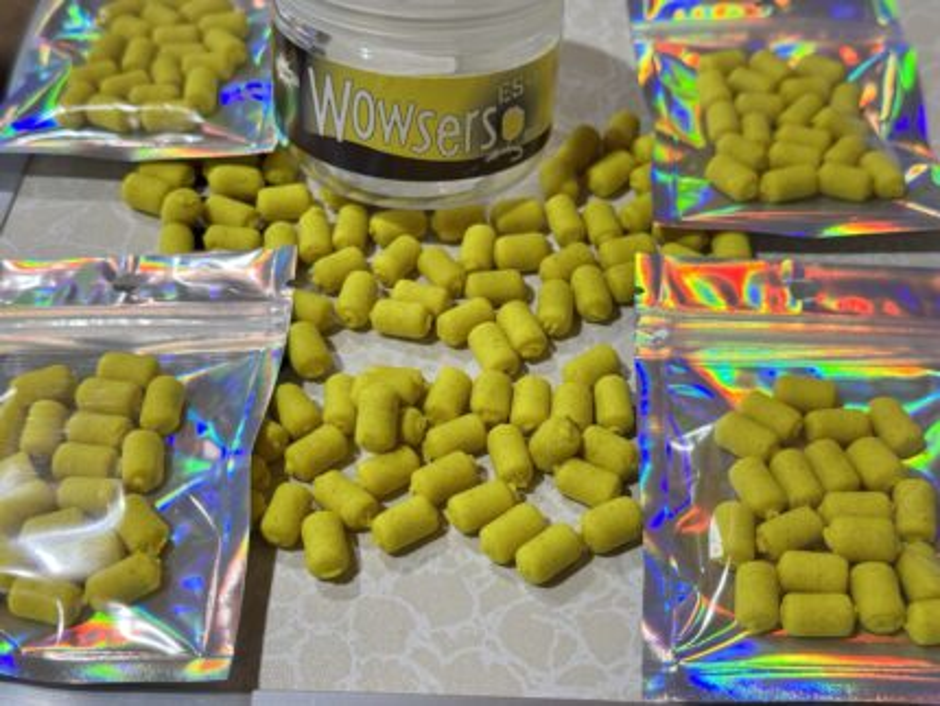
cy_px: 353
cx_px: 470
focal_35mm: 48
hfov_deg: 39.6
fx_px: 1304
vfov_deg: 30.3
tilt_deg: -48.6
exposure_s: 1/50
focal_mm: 6.76
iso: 200
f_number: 1.78
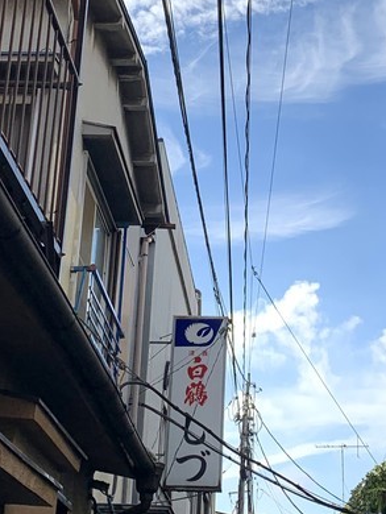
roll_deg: -2.3
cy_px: 105
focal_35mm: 80
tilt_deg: +27.2
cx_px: 266
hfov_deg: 18.4
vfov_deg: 24.0
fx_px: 1188
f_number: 1.8
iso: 25
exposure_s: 1/1845
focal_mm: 4.25
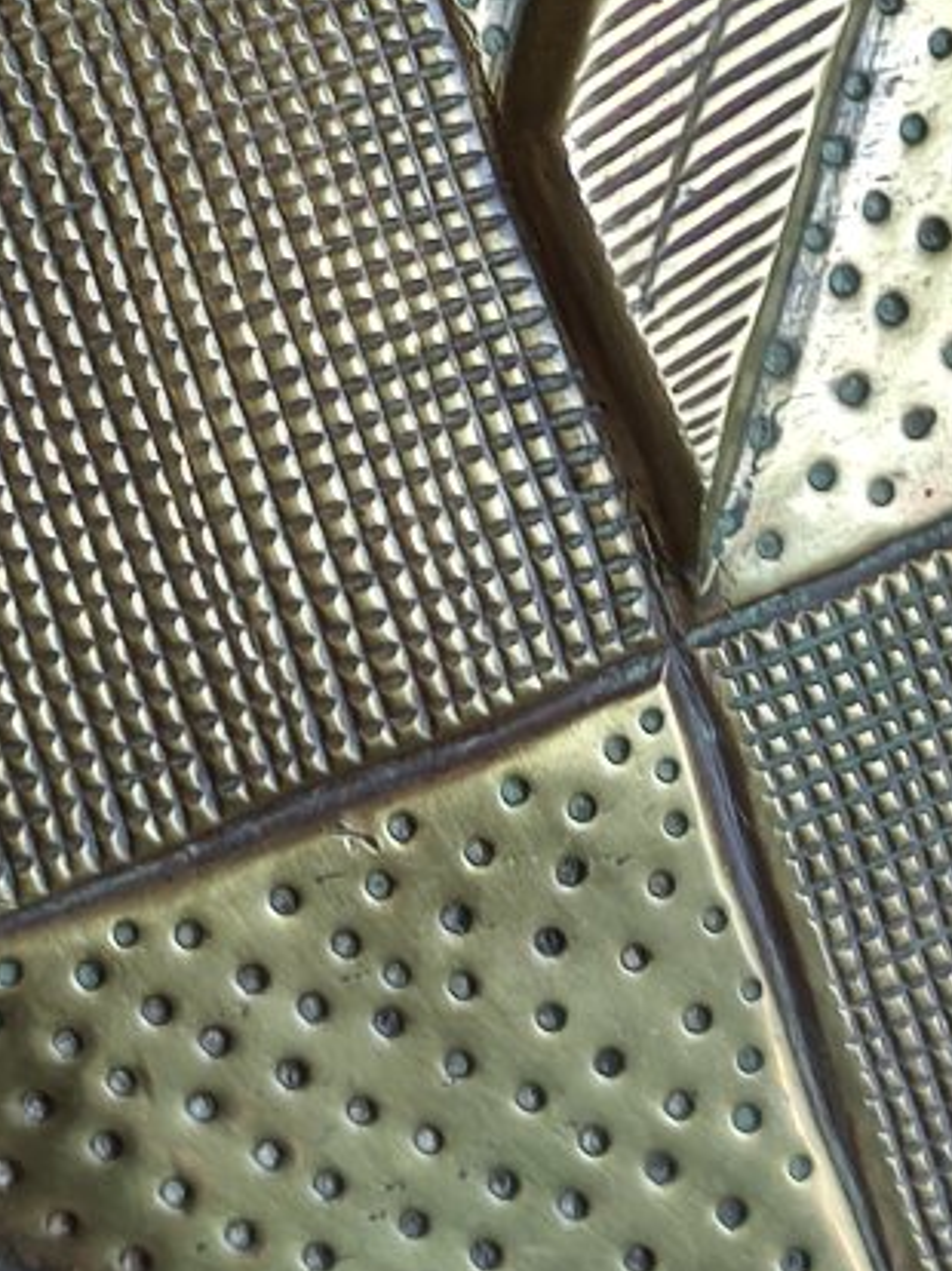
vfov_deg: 13.4
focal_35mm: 145
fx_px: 5322
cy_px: -18
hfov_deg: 10.2
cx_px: 31
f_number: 1.7
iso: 250
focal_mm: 5.35
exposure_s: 1/50
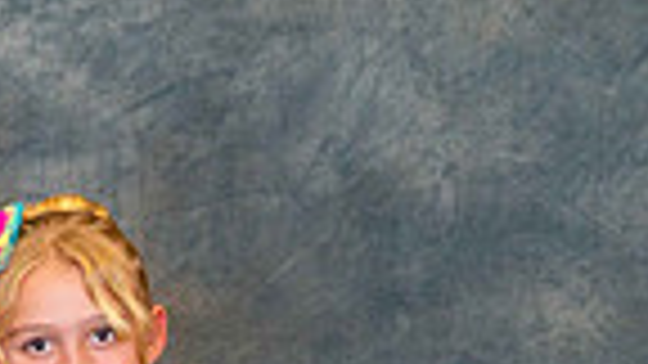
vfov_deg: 2.7
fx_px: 7595
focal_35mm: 442
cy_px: 698
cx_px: -75
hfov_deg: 4.9
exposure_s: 1/160
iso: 1000
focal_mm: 85
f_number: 2.5
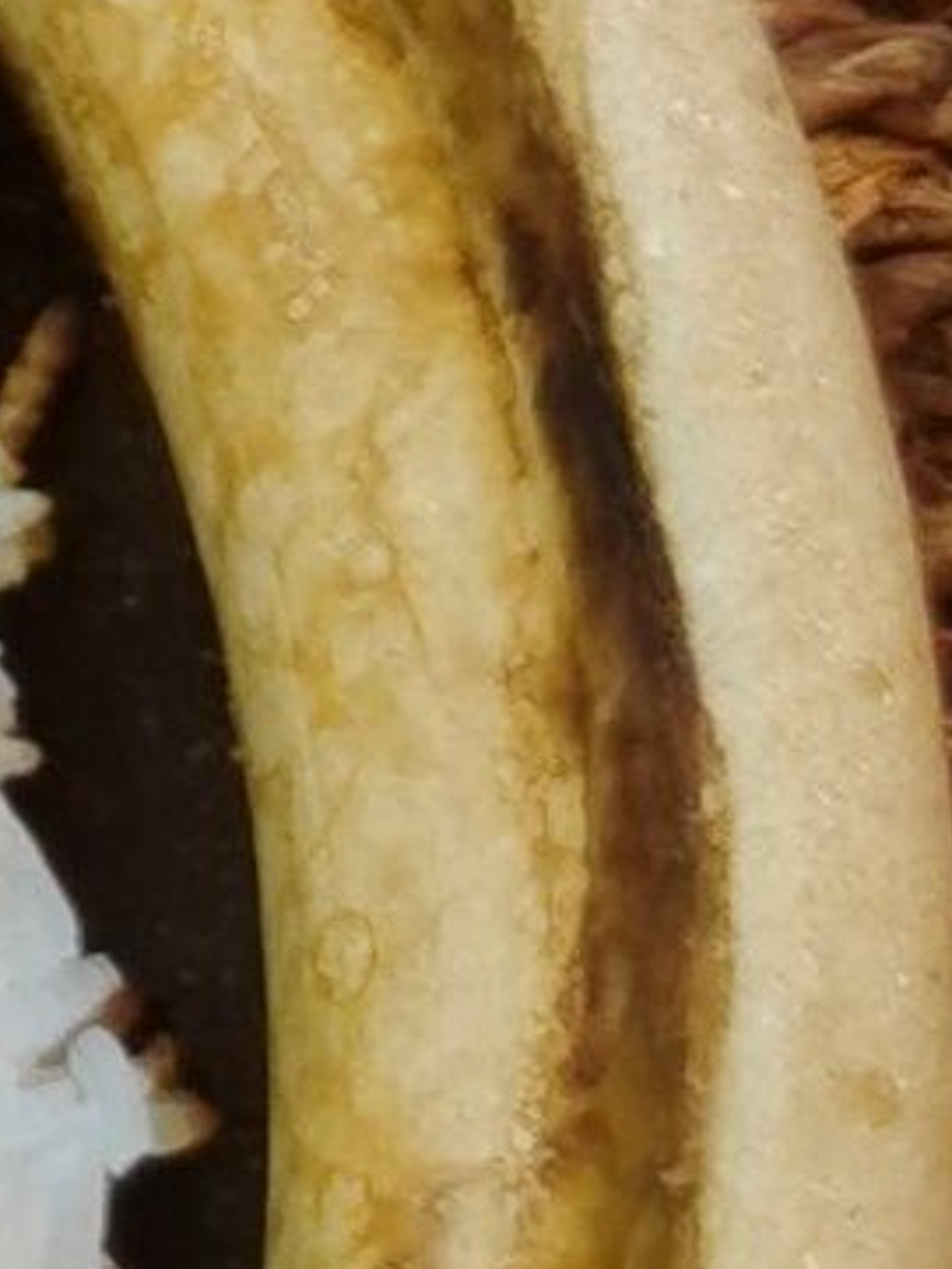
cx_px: -2610
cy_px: -888
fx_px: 7476
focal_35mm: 204
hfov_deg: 6.2
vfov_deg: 9.3
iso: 64
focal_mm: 5.58
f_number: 1.8
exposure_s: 1/100
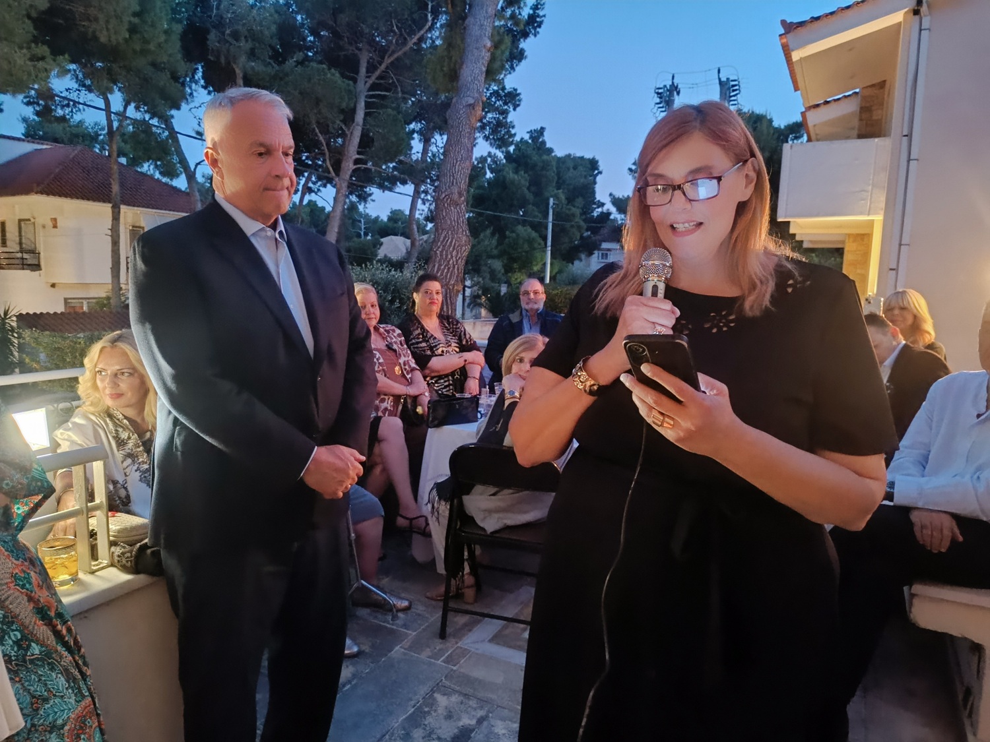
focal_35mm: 24
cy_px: 371
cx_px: 495
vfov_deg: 56.8
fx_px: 686
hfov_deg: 71.6
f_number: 1.88
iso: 1923
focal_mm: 5.59
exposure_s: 1/16.7
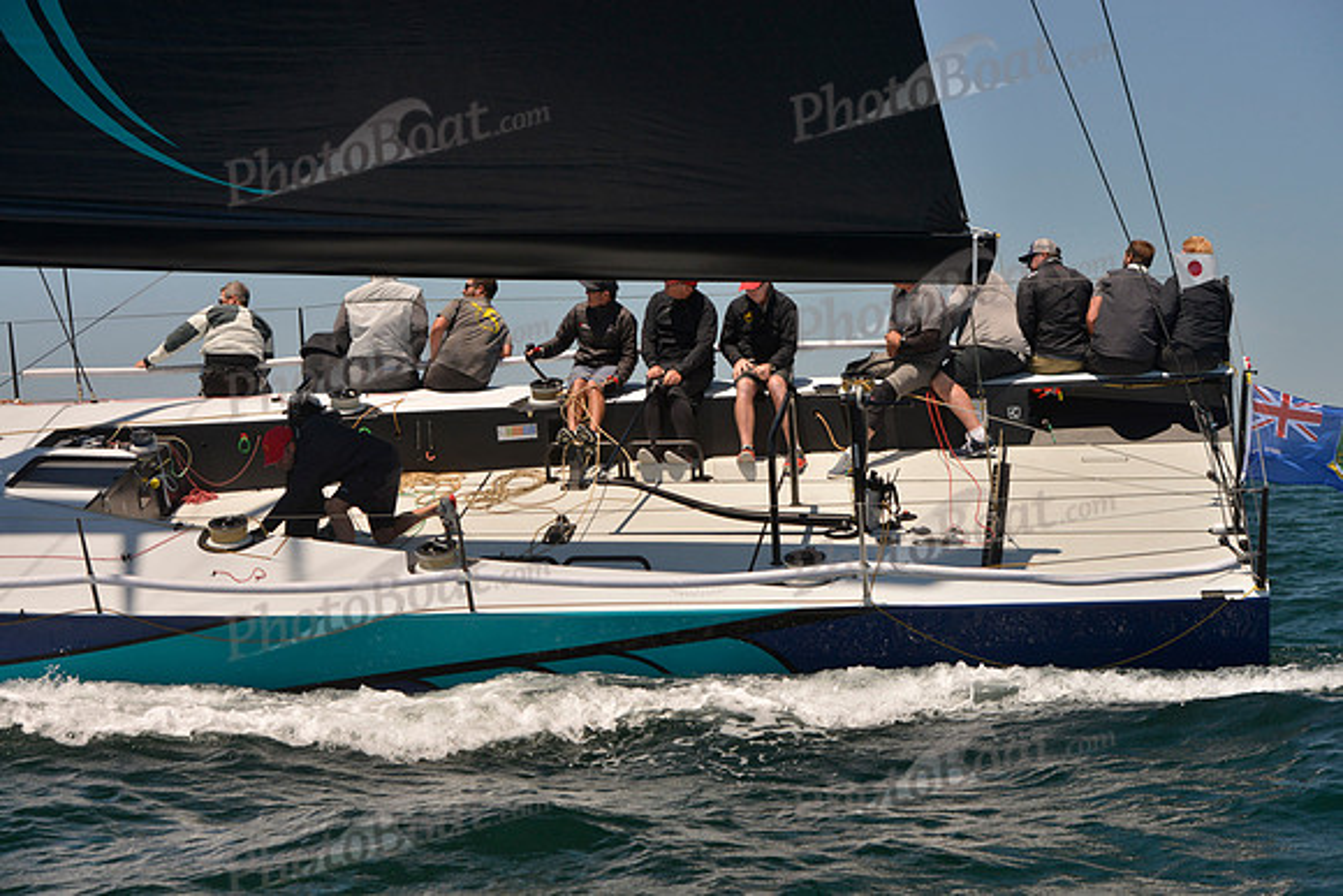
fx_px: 2612
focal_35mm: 70
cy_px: 448
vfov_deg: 19.5
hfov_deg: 28.8
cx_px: 672
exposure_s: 1/800
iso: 400
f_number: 8
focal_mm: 70
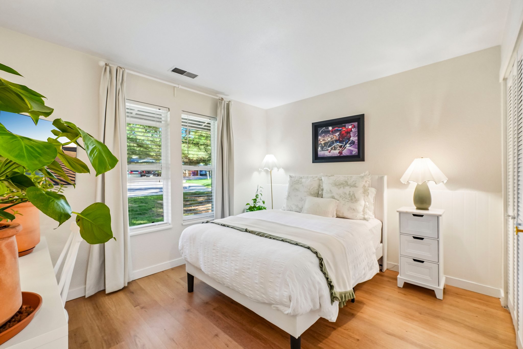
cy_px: 174
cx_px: 262
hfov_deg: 100.4
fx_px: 218
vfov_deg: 77.3
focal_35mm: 15
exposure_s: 1/13
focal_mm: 10
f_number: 8
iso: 800
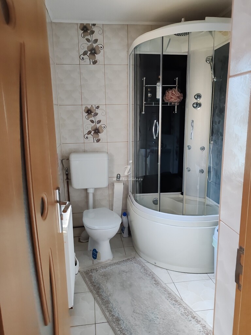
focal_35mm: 27
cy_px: 168
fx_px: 261
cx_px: 126
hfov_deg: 51.4
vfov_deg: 65.3
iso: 4000
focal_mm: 6.12
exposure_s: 1/100
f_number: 1.9
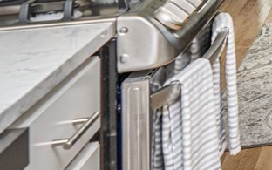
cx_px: 805
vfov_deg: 11.0
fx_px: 793
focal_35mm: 107
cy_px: -189
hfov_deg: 11.5
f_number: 6.3
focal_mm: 16
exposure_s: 1/60
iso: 200
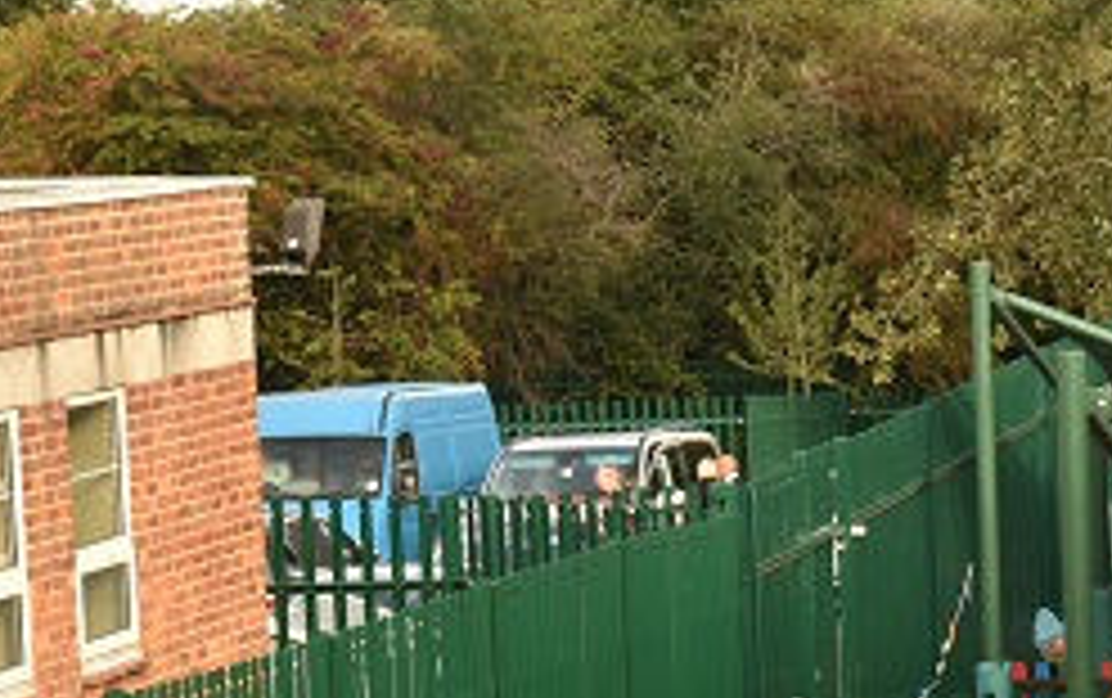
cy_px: 1112
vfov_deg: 6.0
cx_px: 1832
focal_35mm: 215
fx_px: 6523
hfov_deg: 9.4
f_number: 5.6
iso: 180
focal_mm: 58
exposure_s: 1/125
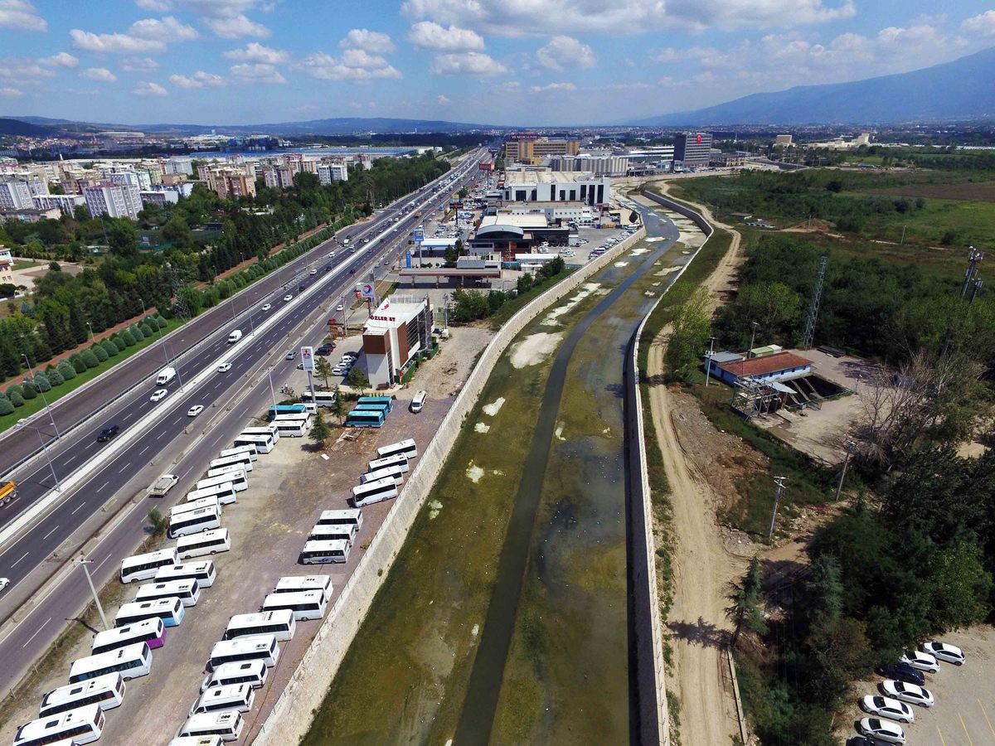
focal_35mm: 20
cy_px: 373
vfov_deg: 66.0
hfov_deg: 81.7
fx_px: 575
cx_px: 498
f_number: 2.8
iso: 100
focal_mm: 3.61
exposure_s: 1/3185
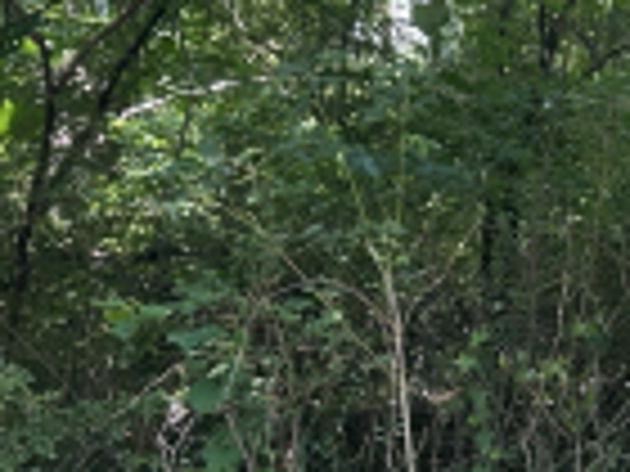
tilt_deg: +1.1
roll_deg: +0.0
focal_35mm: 124
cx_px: 452
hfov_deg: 15.8
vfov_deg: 11.9
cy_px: 405
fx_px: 2257
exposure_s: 1/137
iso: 32
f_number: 1.5
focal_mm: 5.7
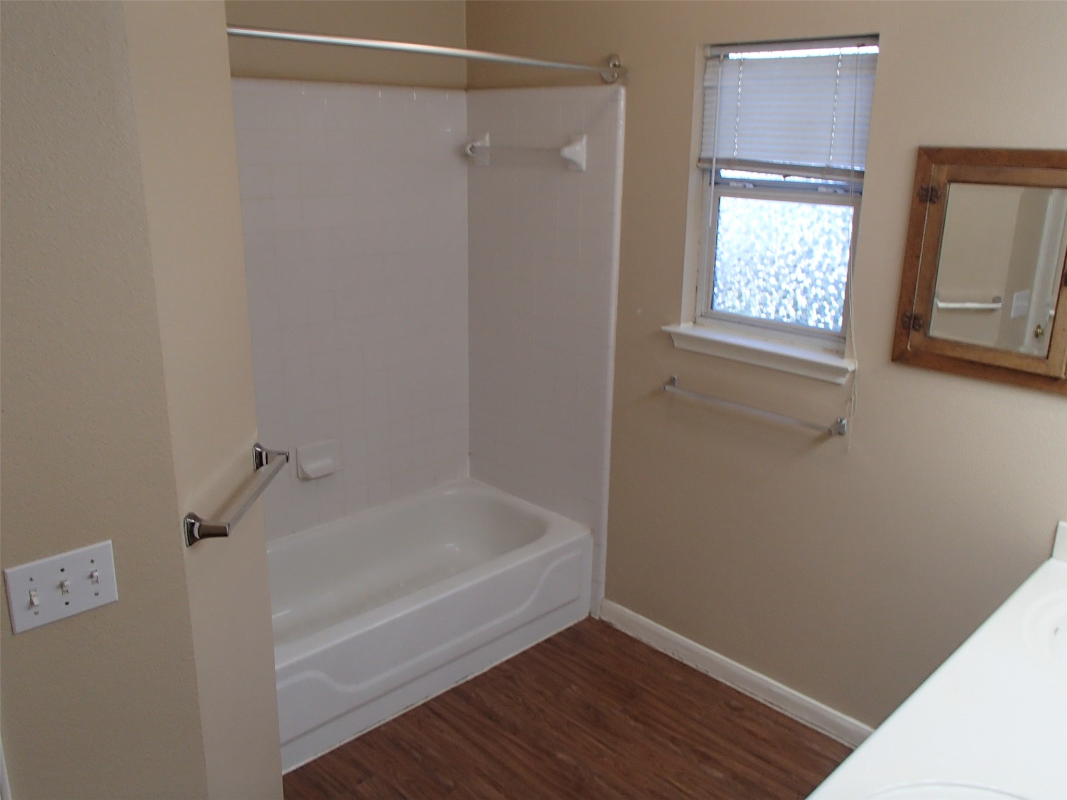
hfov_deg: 63.4
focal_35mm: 28
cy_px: 400
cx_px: 534
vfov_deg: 49.7
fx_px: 863
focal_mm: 5
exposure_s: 1/40
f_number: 3.9
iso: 200
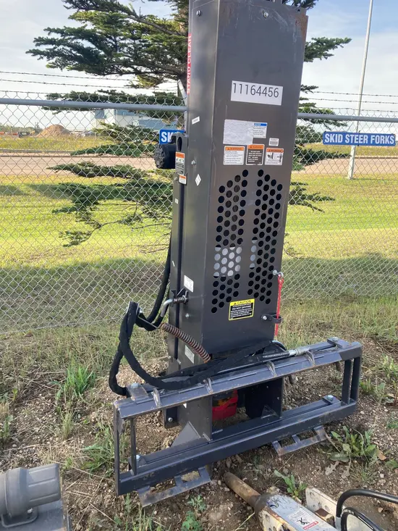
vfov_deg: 63.4
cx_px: 199
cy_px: 266
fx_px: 429
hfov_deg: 49.8
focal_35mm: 28
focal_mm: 3.99
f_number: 1.8
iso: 20
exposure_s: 1/237
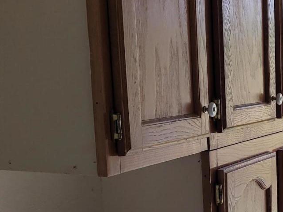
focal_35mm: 81
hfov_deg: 23.0
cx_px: 297
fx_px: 662
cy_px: 194
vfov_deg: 17.9
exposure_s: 1/119
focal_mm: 5.4
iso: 64
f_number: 1.8
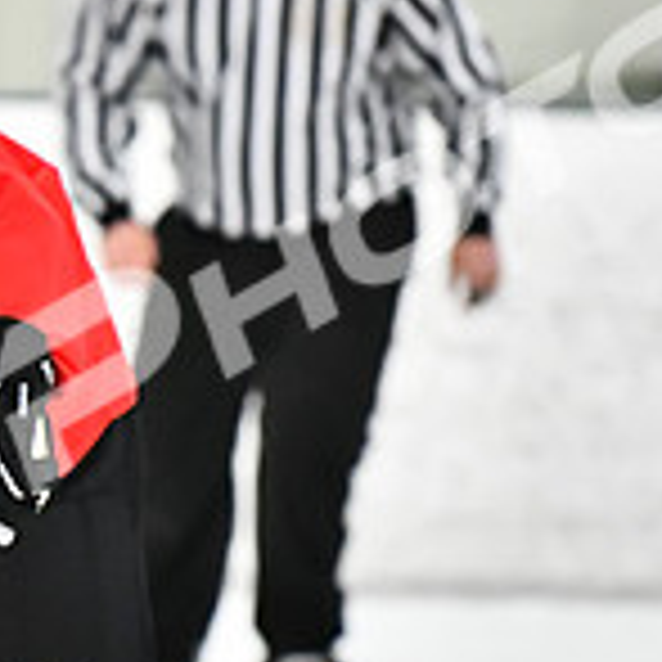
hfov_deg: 1.9
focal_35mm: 904
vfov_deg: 1.9
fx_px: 19559
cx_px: -252
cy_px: 556
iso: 5000
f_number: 2.8
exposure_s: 1/1250
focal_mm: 180
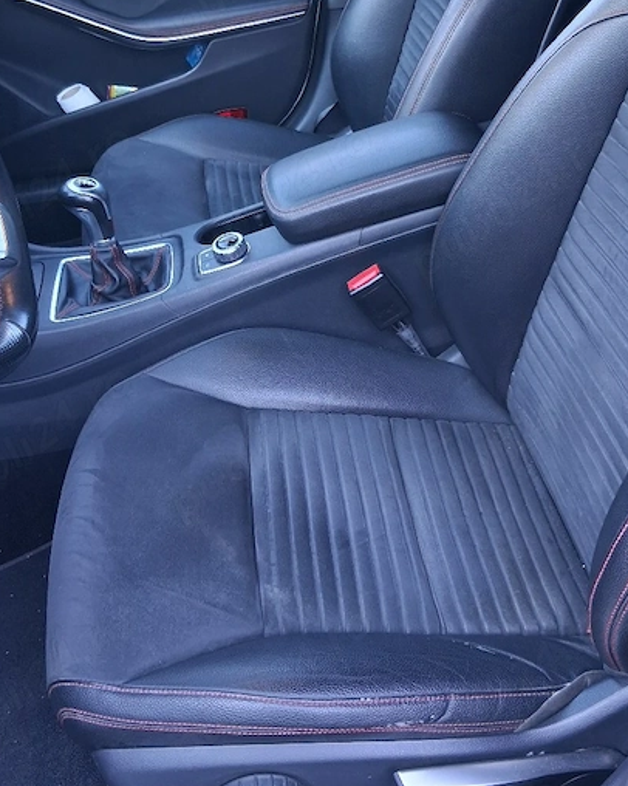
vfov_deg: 44.9
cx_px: 333
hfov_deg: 37.3
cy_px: 240
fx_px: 930
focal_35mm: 40
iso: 250
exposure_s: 1/100
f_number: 1.8
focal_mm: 3.98
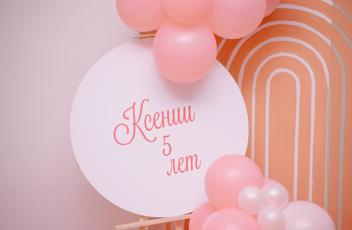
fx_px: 738
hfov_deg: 26.8
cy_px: 115
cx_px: 176
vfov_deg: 17.7
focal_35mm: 76
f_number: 3.5
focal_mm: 70
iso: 250
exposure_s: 1/160
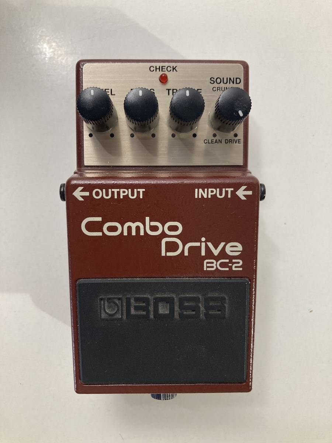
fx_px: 358
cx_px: 166
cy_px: 222
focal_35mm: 28
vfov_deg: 63.4
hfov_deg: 49.7
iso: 100
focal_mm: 3.99
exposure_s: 1/60
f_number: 1.8
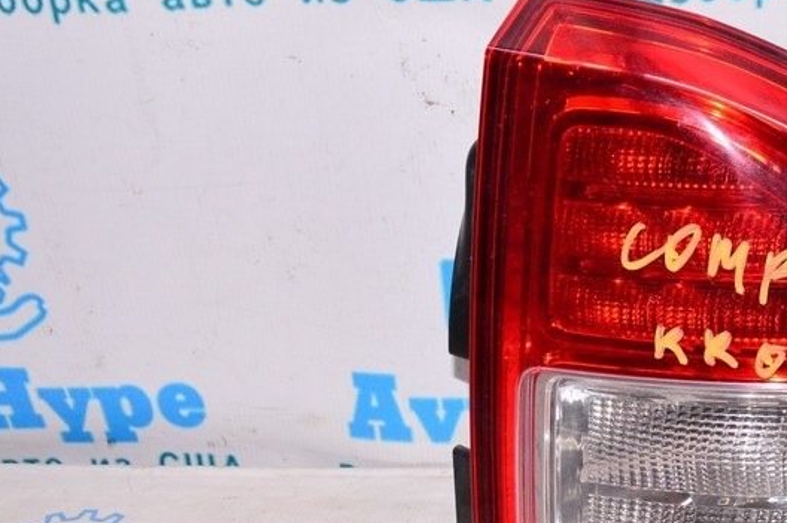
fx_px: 1463
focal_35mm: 67
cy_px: 323
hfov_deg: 28.5
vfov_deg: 20.2
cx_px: 757
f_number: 8
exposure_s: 1/200
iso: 1600
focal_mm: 23
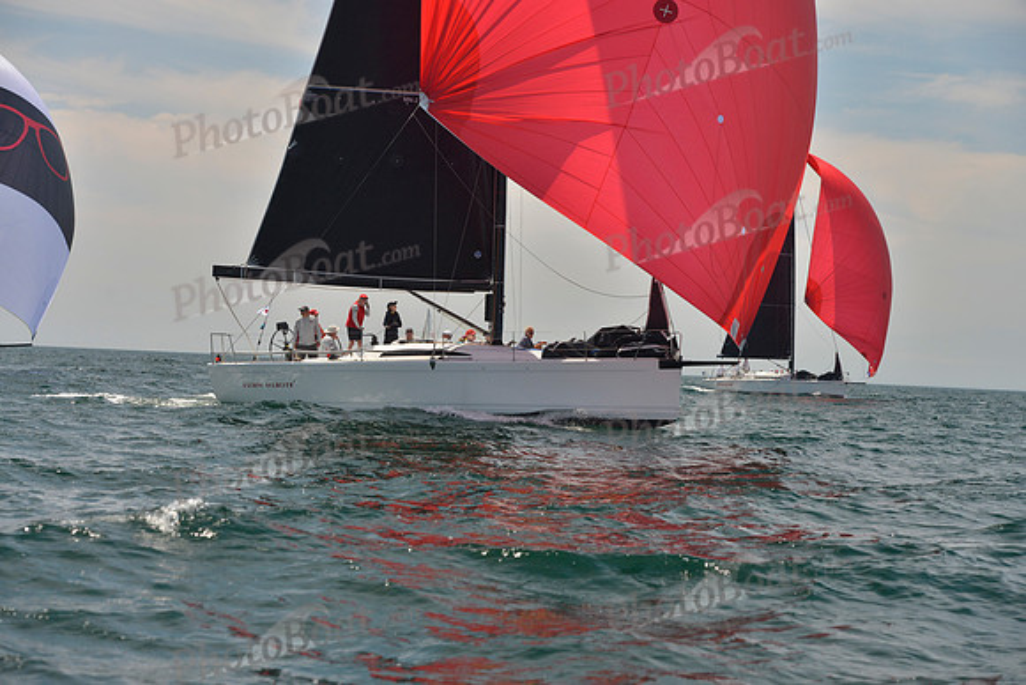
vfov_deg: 13.7
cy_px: 342
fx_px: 2851
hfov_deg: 20.4
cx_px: 513
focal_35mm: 100
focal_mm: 100
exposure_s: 1/800
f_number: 7.1
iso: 400
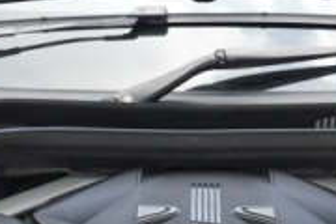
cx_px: 213
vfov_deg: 8.1
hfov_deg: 12.8
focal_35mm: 160
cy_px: 456
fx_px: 1493
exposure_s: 1/100
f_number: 4.5
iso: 160
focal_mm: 36
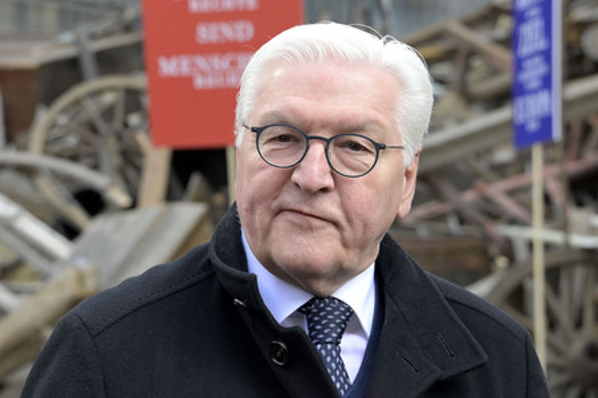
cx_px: 299
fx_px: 1494
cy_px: 199
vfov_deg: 15.2
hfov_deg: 22.6
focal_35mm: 90
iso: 4000
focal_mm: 90
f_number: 6.3
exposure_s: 1/1600
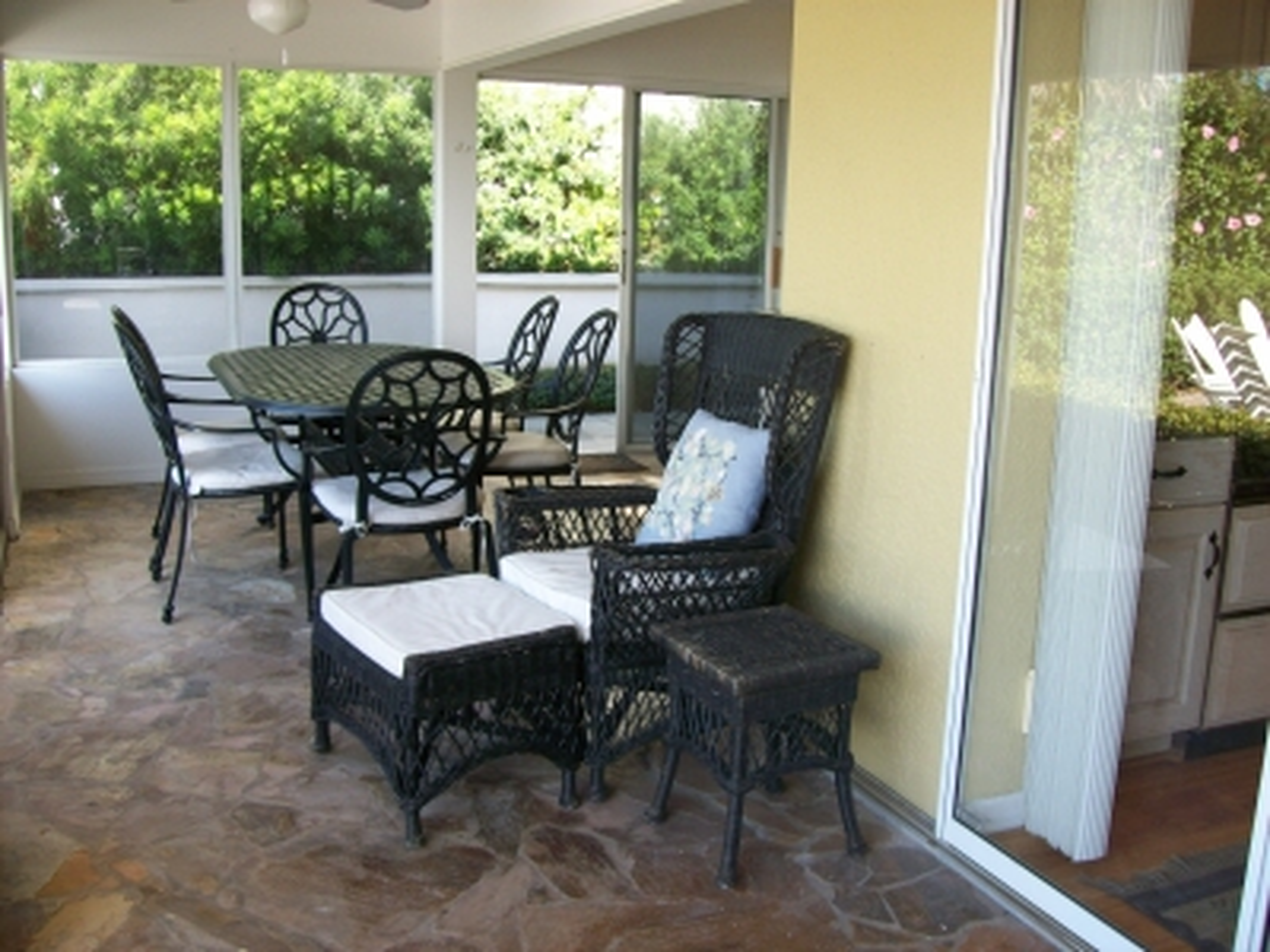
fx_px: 1321
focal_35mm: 36
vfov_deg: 39.7
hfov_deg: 51.4
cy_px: 476
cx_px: 635
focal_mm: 6
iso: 80
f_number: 2.7
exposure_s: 1/107
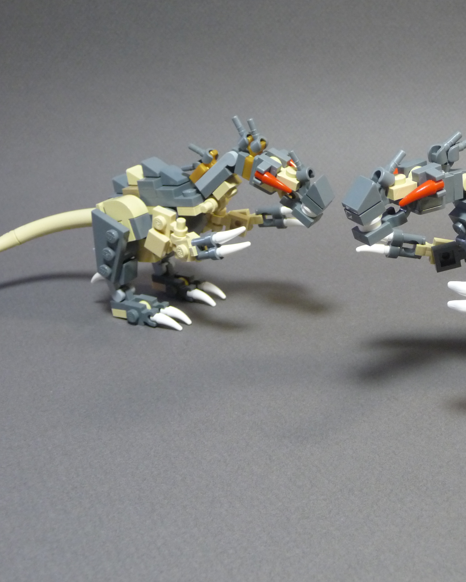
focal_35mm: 47
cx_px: 367
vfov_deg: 39.5
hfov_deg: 31.3
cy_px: 291
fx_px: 810
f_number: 3.7
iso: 320
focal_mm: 6
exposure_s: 1/30
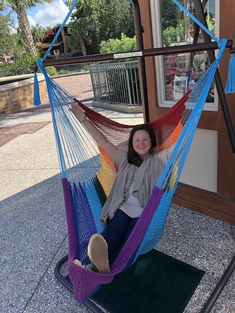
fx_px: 262
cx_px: 118
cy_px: 156
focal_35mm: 29
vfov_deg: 61.7
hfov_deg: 48.2
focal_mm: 3.99
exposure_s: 1/615
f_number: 1.8
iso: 20
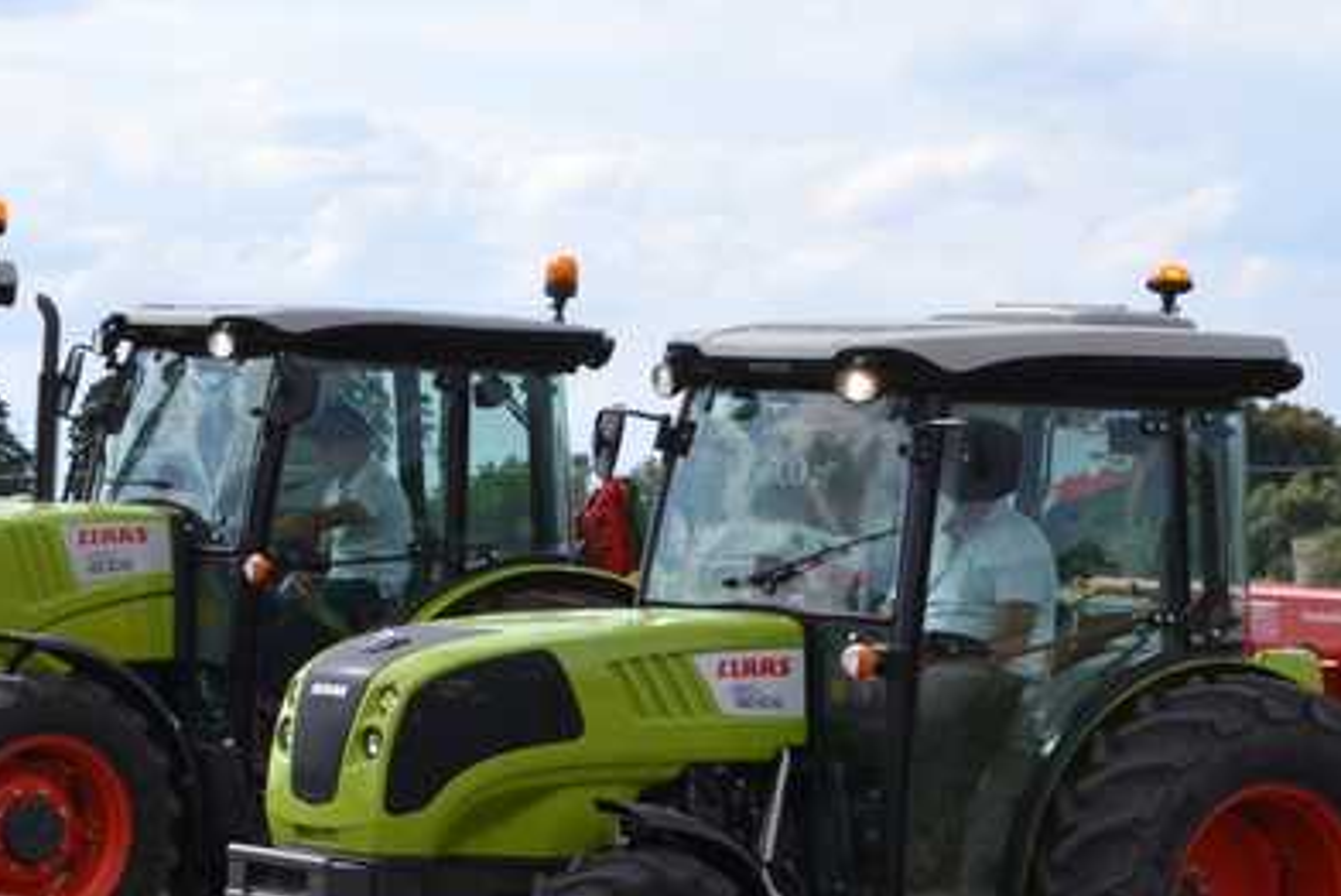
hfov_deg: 12.7
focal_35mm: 158
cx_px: -183
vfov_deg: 8.7
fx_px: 5890
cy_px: 662
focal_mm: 38
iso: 200
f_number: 14
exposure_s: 1/125
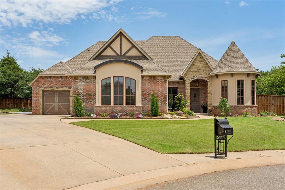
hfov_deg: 57.2
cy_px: 95
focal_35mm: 33
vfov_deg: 40.0
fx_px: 261
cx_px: 142
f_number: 8
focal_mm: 33
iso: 200
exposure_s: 1/1250
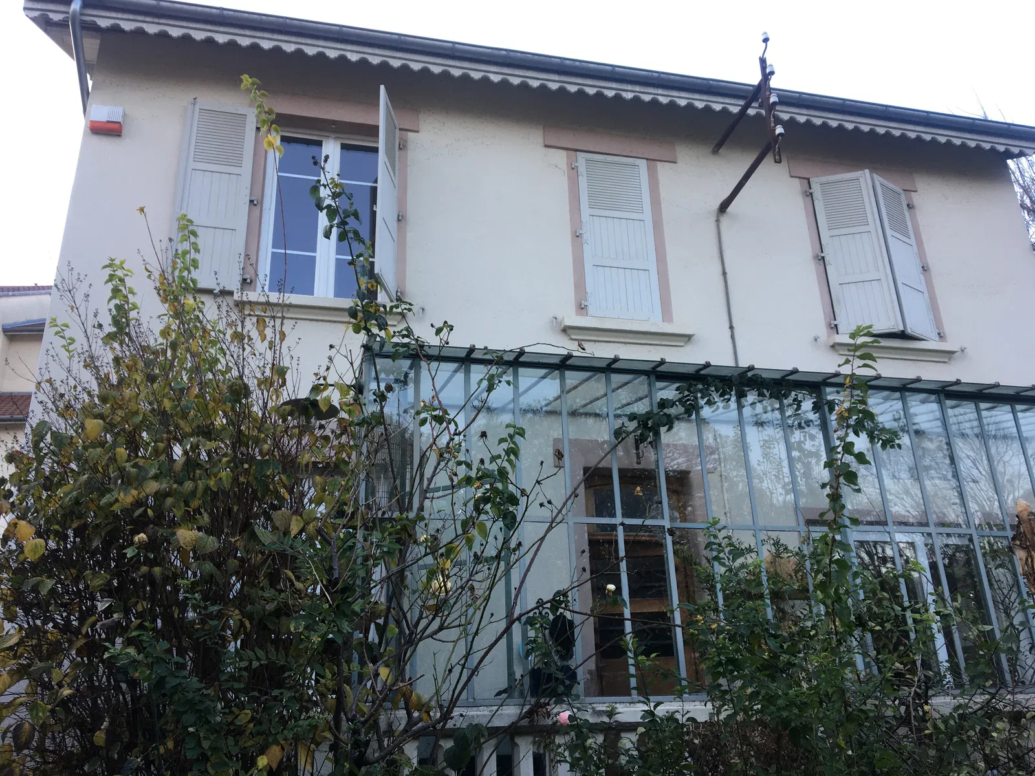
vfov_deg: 48.2
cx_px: 518
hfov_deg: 61.7
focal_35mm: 29
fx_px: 867
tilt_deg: +22.5
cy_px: 388
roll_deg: +2.4
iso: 32
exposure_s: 1/100
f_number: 2.2
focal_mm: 4.15
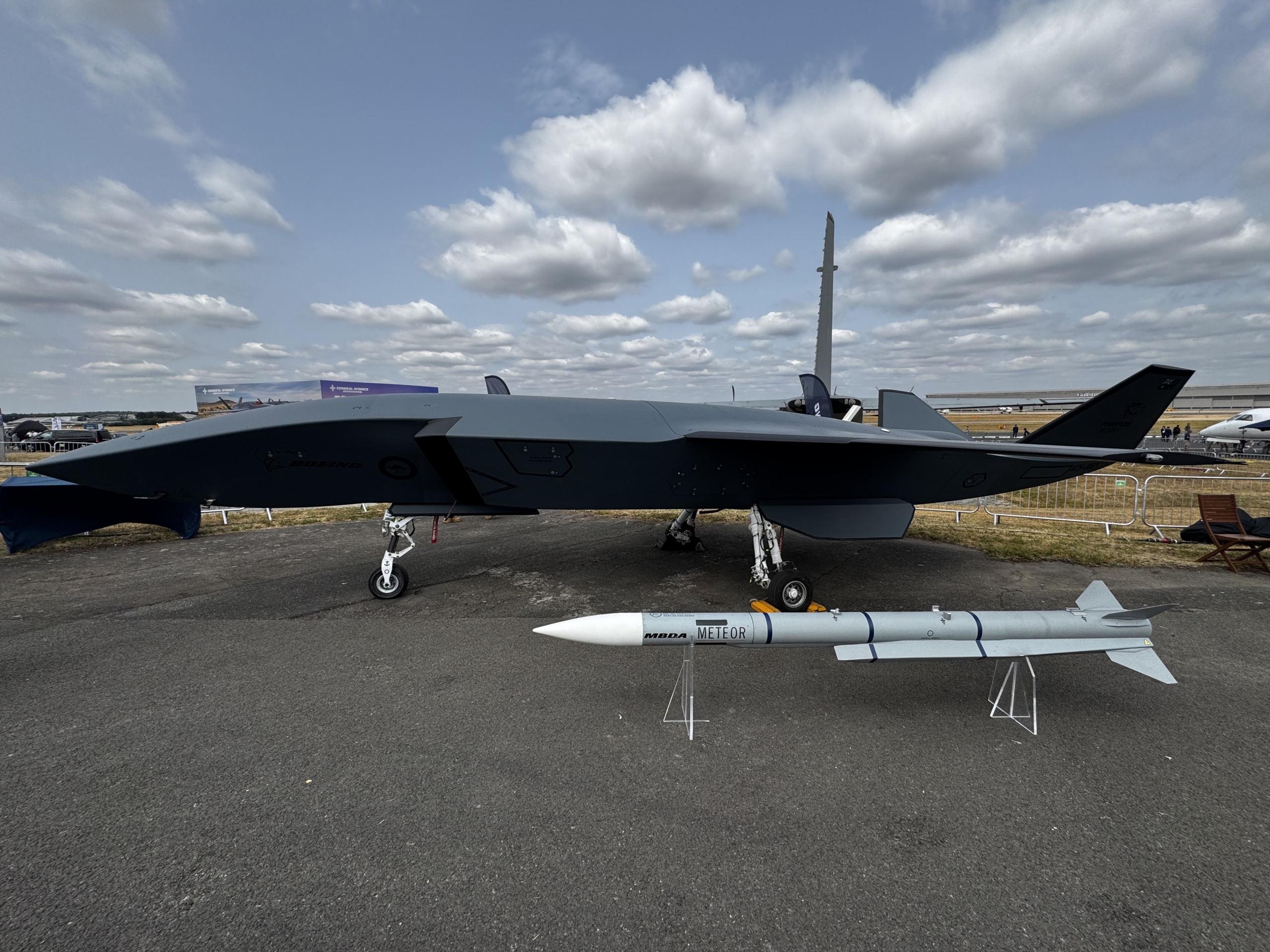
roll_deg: +0.8
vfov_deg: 85.7
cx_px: 635
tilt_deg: -7.1
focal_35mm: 14
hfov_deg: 102.1
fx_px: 514
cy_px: 476
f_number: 2.2
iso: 40
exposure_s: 1/1880
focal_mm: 2.22
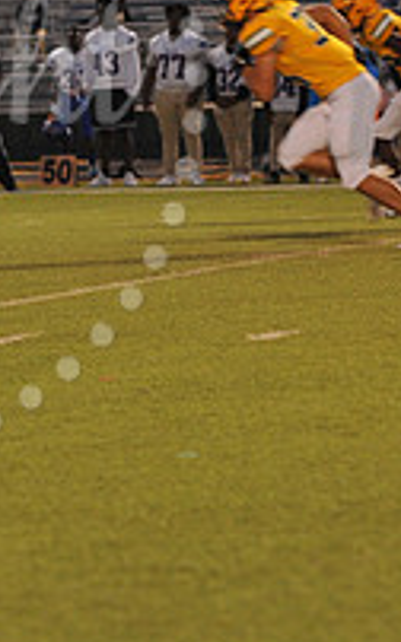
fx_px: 5743
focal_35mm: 328
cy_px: 83
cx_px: -178
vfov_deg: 6.4
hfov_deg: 4.0
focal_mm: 112
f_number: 4.5
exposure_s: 1/250
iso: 1600
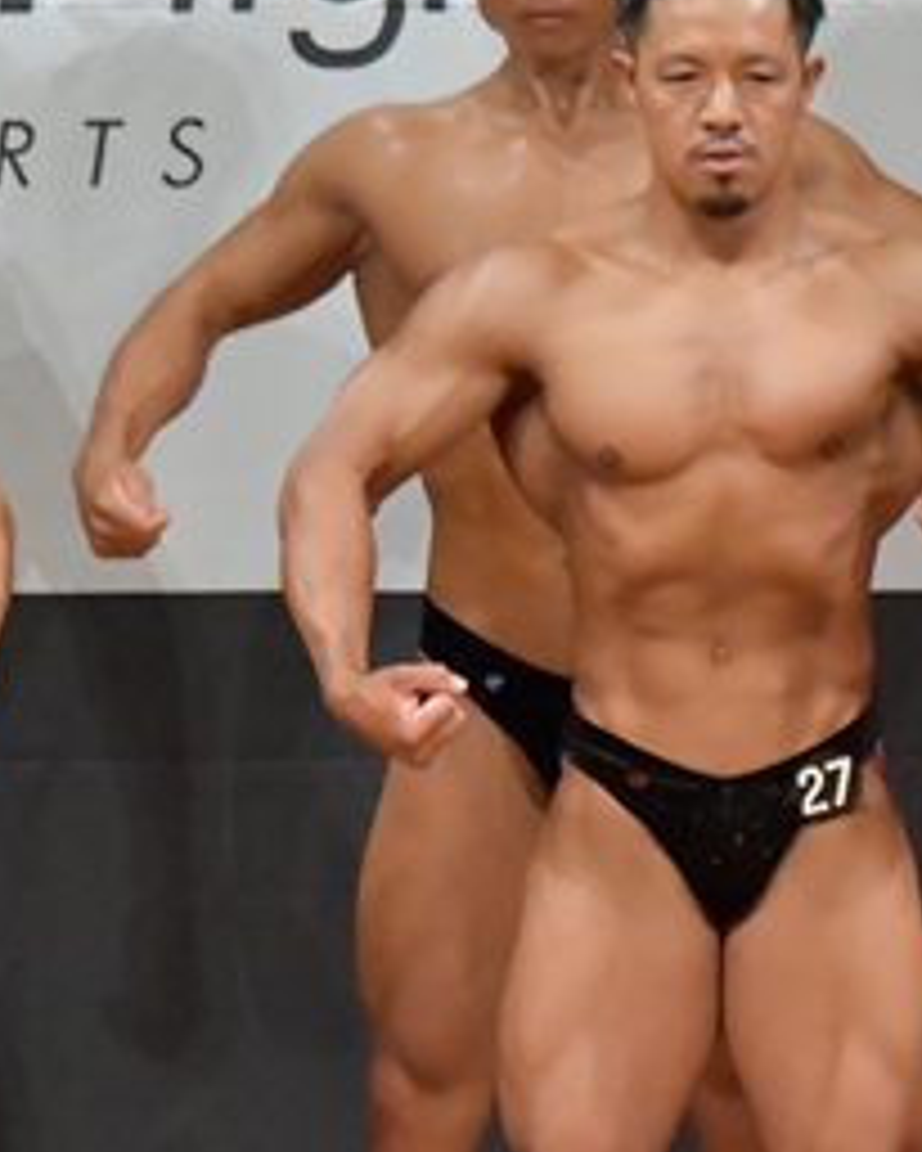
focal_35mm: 766
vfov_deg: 2.5
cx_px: 830
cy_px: 945
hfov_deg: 2.0
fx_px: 26112
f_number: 5.6
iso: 9000
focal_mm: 180
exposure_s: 1/400
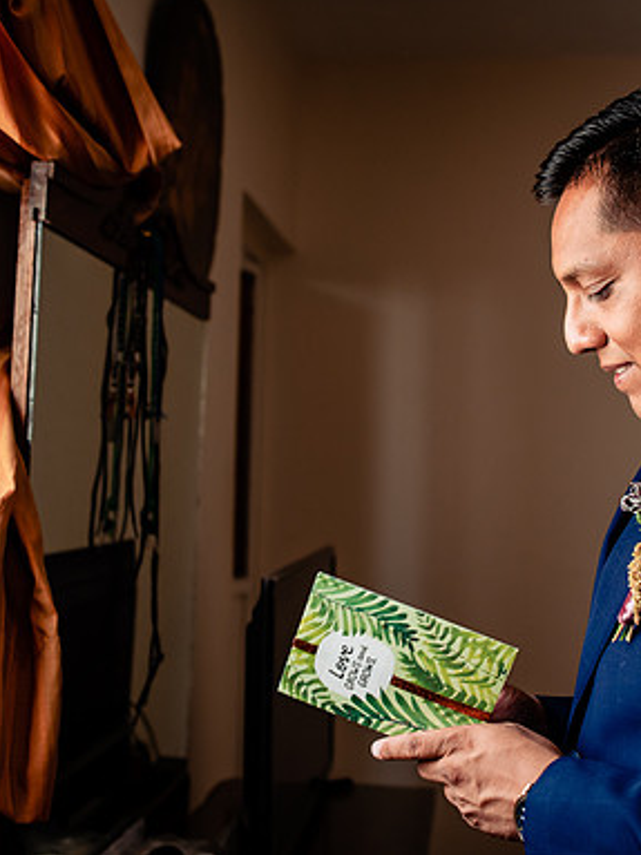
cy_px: 425
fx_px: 1260
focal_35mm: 51
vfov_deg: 37.5
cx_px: 413
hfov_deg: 28.4
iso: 400
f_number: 3.2
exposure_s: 1/160
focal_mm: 35
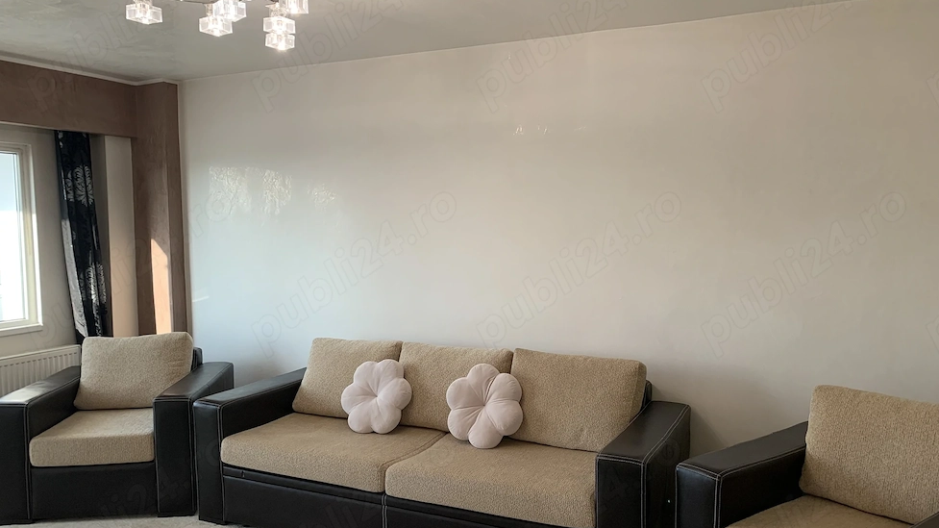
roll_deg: +0.0
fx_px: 722
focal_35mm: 29
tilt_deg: -5.0
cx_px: 465
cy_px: 286
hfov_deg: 66.1
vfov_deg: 40.1
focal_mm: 4.25
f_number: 1.8
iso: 64
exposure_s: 1/50
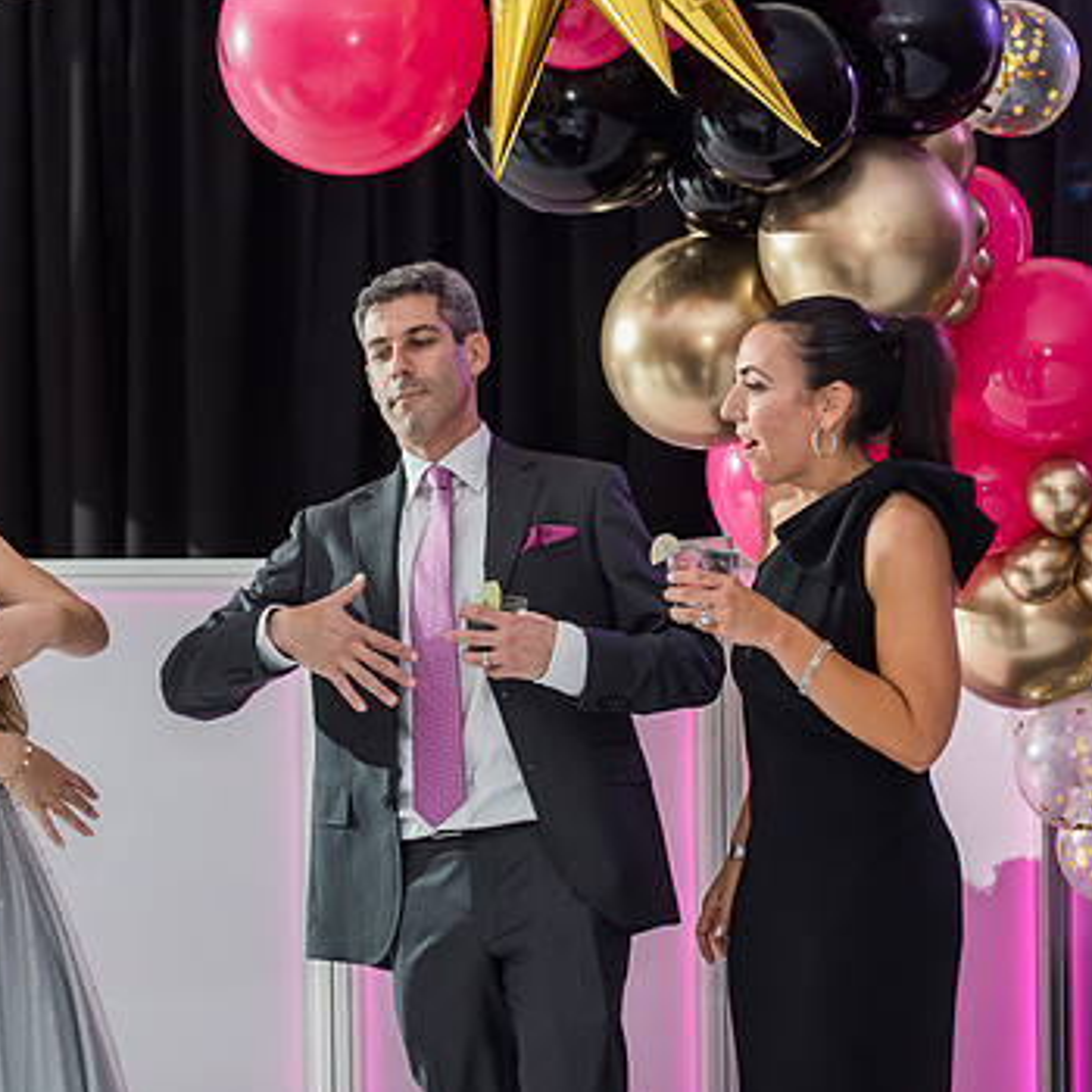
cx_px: 409
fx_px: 4783
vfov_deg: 13.0
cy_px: 541
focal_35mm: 134
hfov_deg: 13.0
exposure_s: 1/100
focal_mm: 95
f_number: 4
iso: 1000
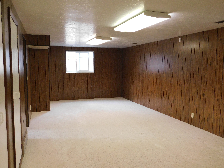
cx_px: 112
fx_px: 194
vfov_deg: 46.8
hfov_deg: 60.0
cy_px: 84
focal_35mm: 30
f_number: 3.2
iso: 400
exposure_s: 1/25
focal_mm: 5.3
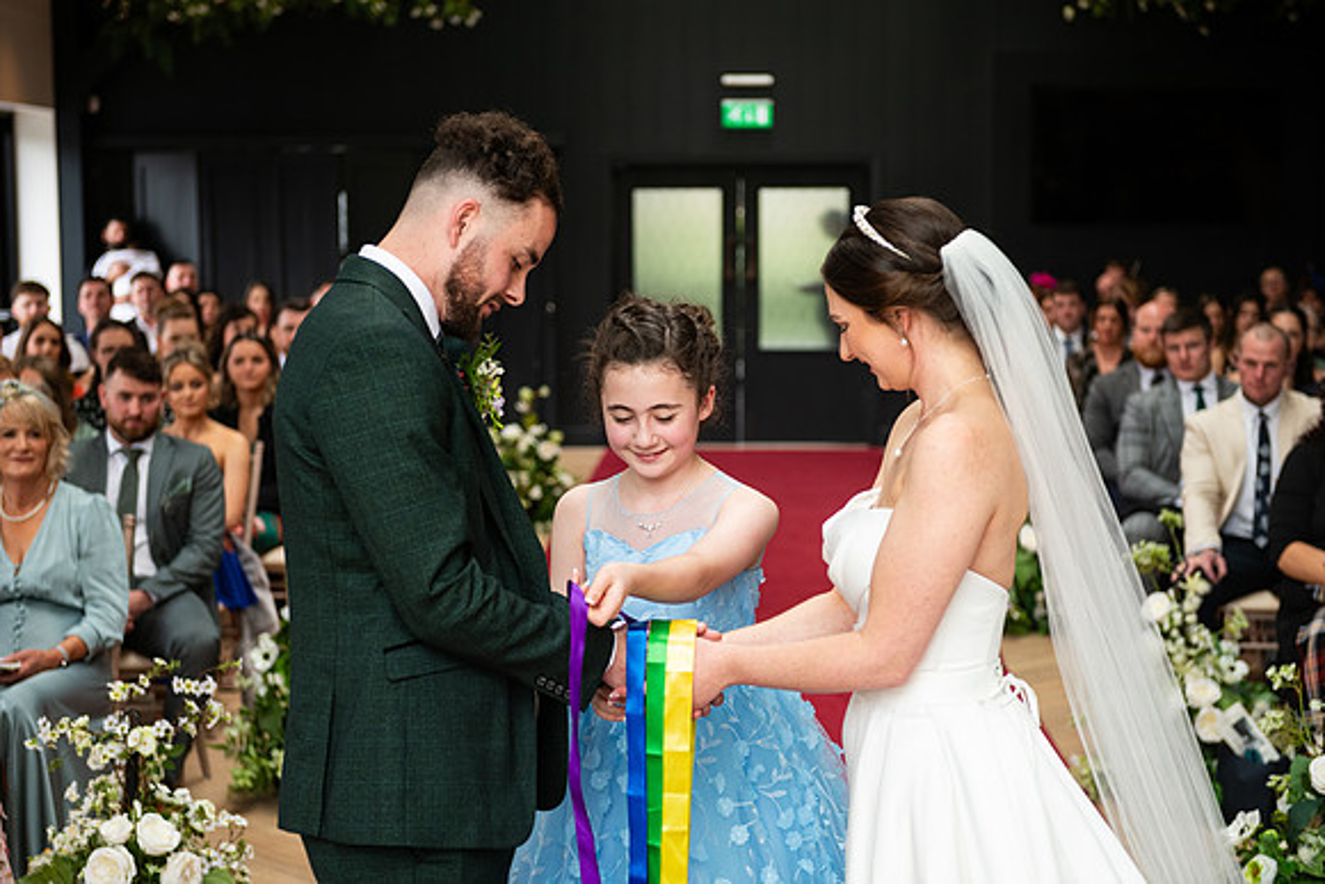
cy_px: 442
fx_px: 2282
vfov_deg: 21.9
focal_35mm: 62
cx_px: 662
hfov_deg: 32.4
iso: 400
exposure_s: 1/200
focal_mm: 62
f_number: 3.5
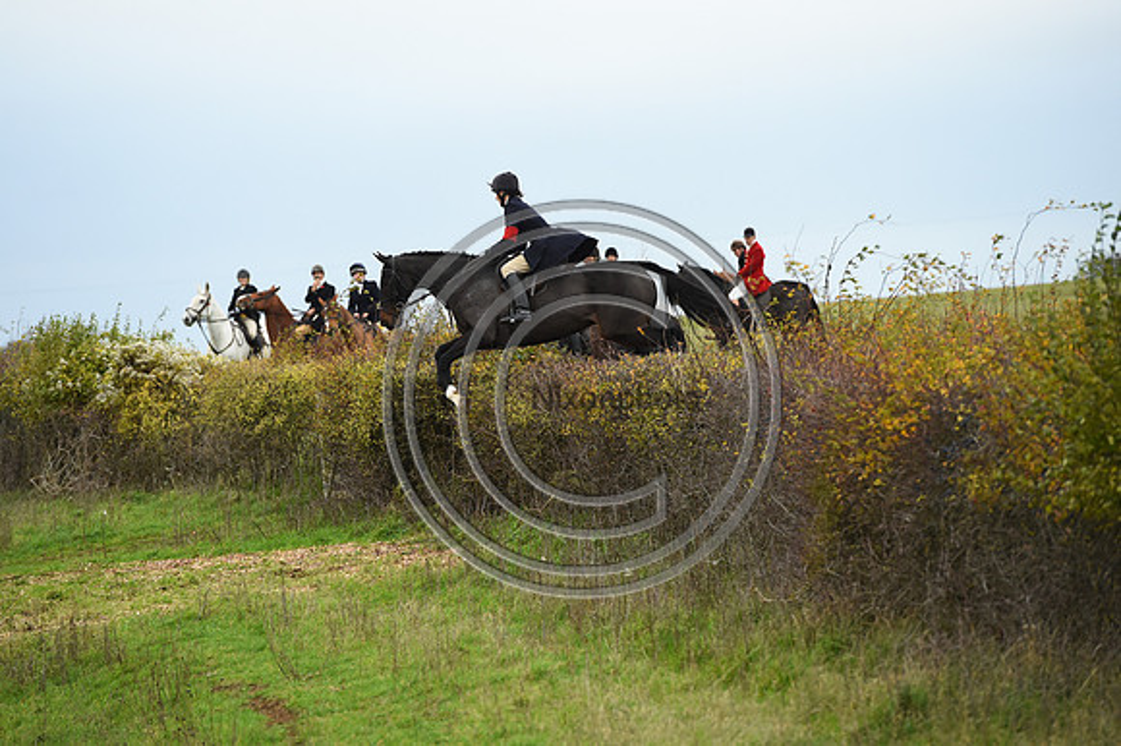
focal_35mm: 200
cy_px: 373
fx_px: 6224
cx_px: 560
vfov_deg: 6.9
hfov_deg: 10.3
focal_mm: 200
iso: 2000
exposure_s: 1/1000
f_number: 5
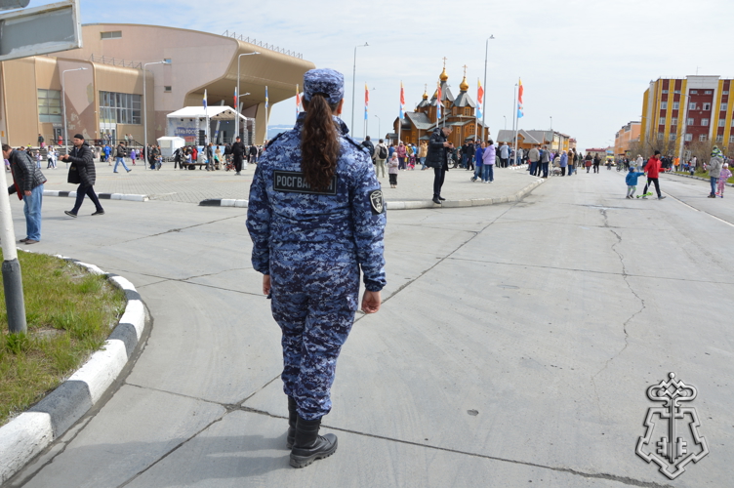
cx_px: 367
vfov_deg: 47.8
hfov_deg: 67.4
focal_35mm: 27
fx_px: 550
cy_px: 244
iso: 100
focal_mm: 18
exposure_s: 1/320
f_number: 8
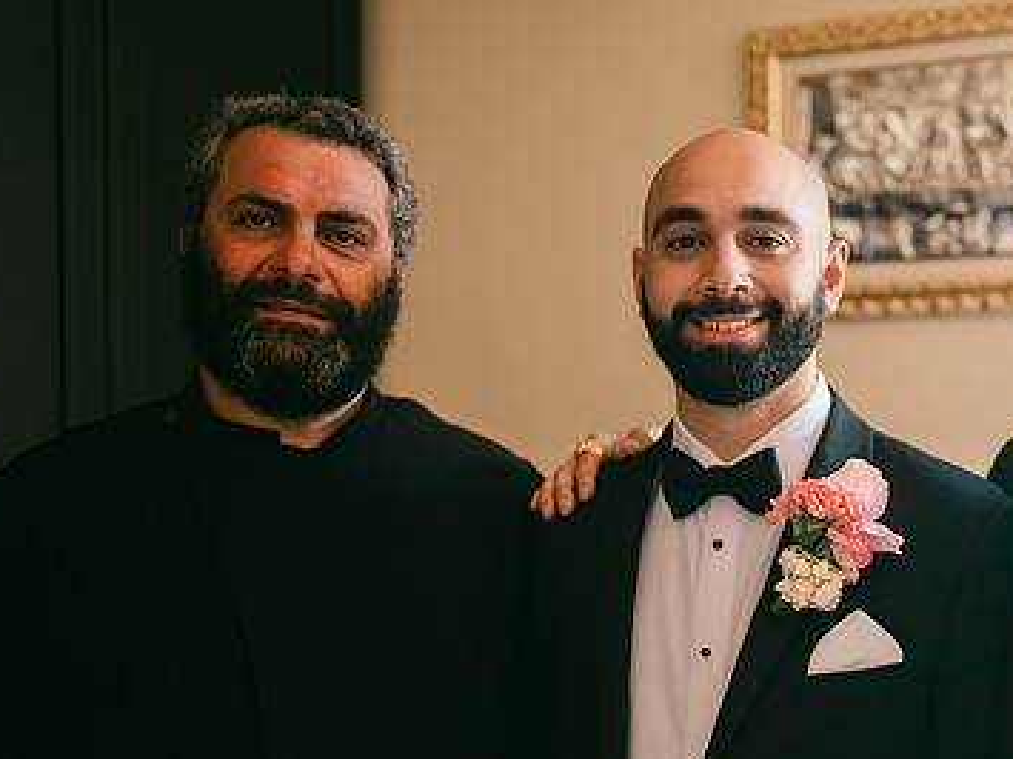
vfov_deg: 26.3
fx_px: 1609
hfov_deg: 34.1
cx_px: 785
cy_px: 529
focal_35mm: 55
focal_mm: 35
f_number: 1.2
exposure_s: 1/80
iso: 320
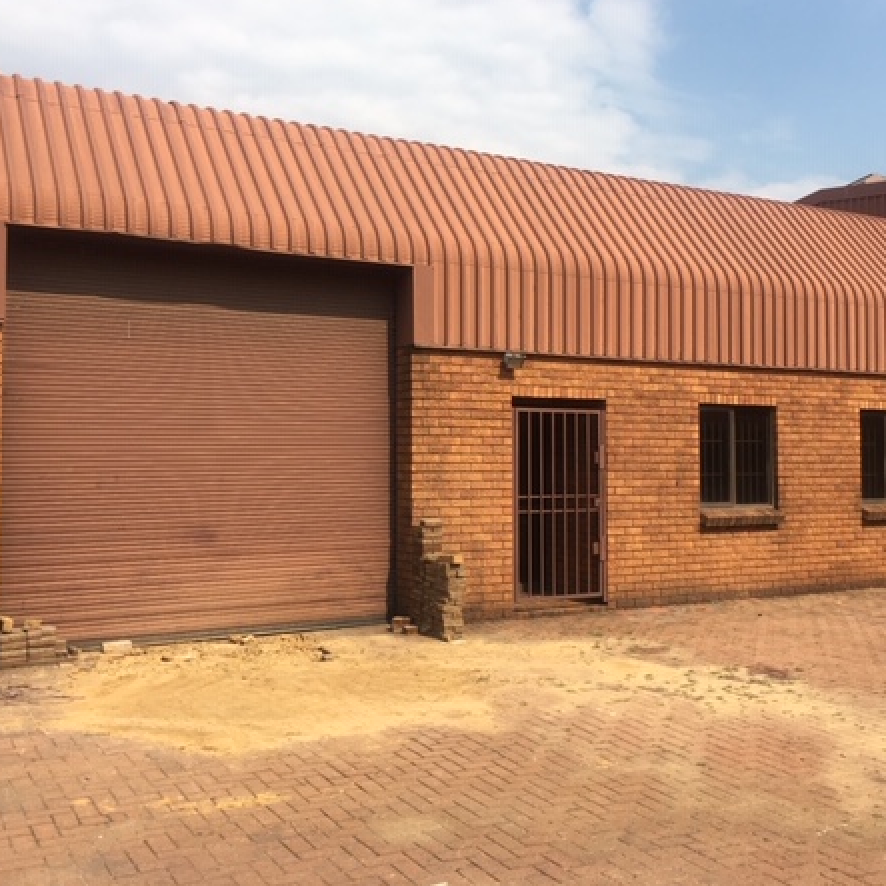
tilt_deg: +1.7
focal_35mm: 37
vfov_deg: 44.9
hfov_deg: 44.8
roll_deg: +0.9
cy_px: 420
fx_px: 1071
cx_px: 514
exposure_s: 1/2024
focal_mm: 4.15
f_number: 2.2
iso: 25
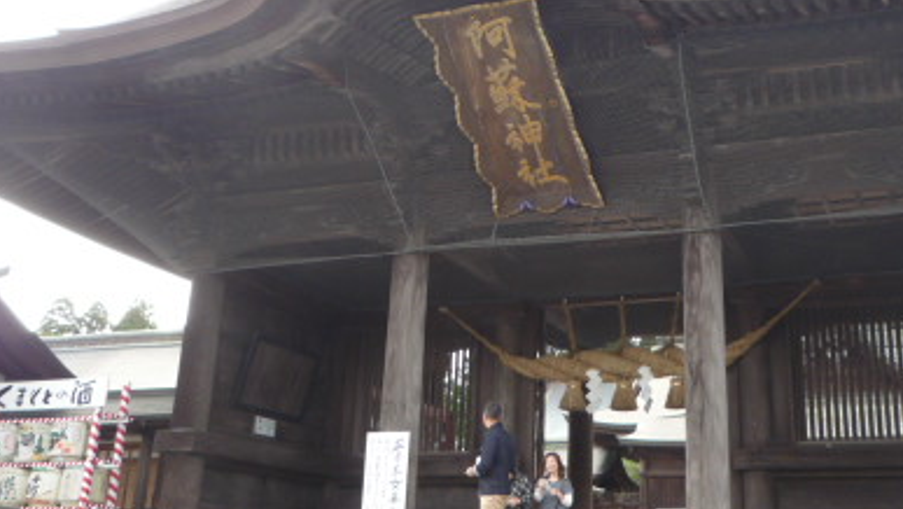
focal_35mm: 45
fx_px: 1078
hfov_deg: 44.9
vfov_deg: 26.4
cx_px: 583
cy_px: 180
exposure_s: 1/200
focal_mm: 4.4
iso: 100
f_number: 2.8
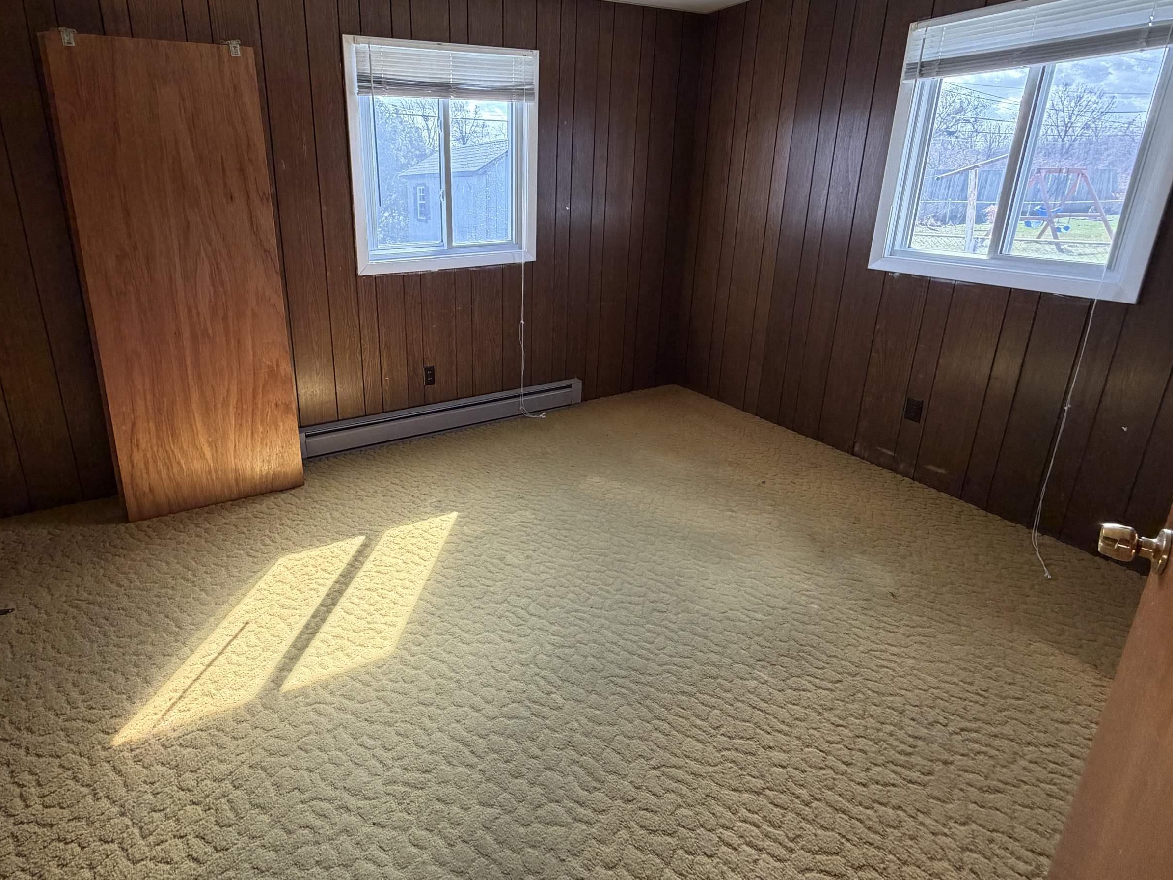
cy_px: 353
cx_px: 483
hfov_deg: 86.9
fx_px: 610
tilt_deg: -15.9
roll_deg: +0.3
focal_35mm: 18
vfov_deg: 70.9
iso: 320
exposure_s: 1/121
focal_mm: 2.22
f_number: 2.2
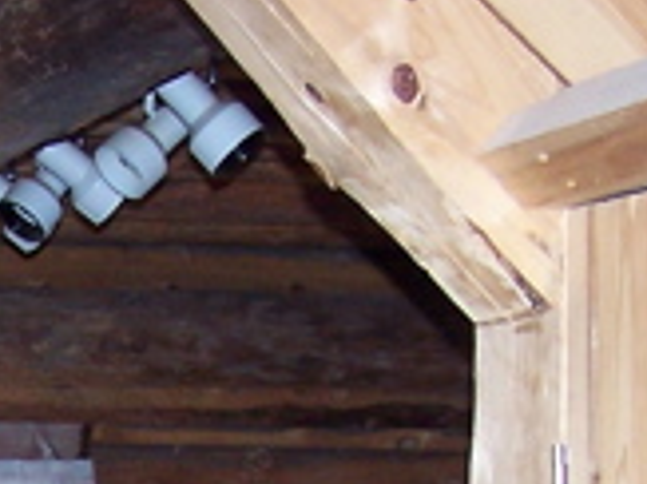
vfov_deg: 9.5
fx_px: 2783
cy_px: 845
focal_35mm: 149
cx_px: -202
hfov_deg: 12.8
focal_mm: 6.3
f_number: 2.8
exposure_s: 1/60
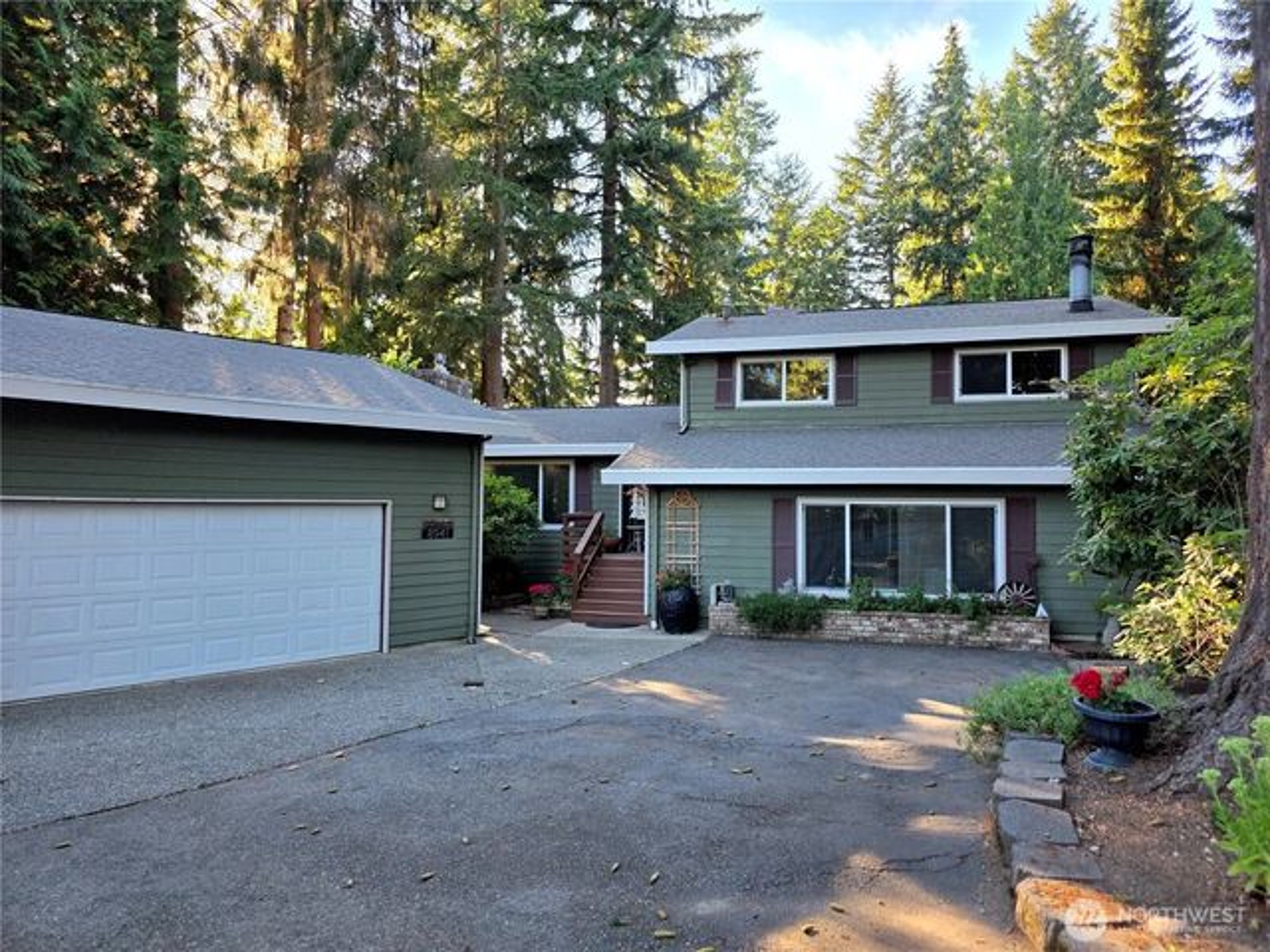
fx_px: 844
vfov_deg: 58.9
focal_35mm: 23
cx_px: 635
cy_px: 476
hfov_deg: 73.9
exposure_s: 1/180
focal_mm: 6.3
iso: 50
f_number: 1.7
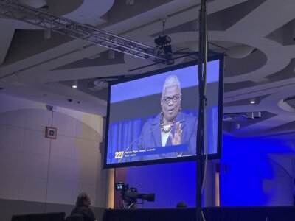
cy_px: 110
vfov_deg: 28.0
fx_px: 443
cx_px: 148
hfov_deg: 36.8
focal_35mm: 52
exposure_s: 1/40
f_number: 1.6
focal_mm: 5.96
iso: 200
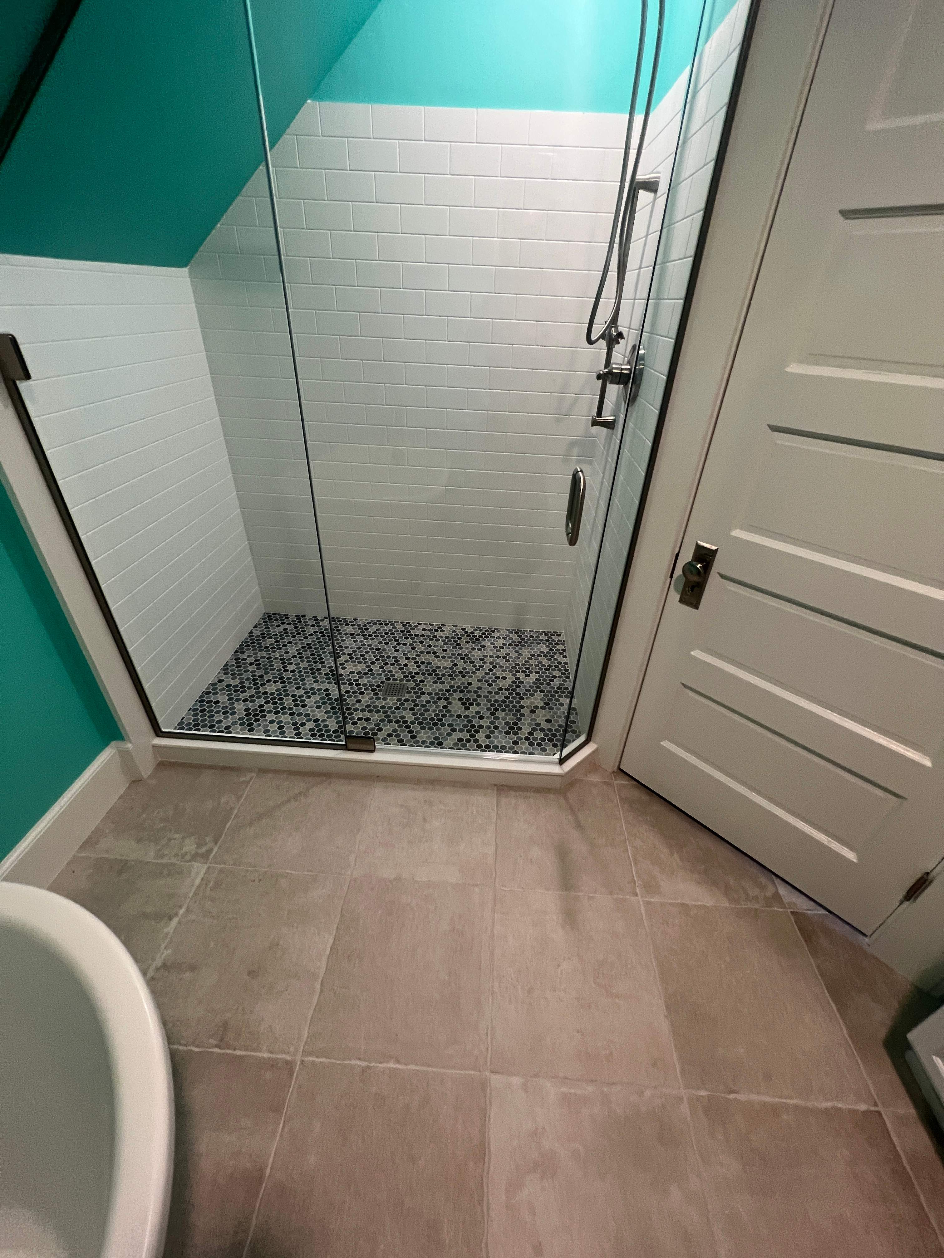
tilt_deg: -32.9
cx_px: 472
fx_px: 473
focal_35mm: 13
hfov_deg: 89.9
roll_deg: -3.9
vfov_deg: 106.2
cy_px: 629
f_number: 1.8
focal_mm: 1.57
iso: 200
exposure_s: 1/60
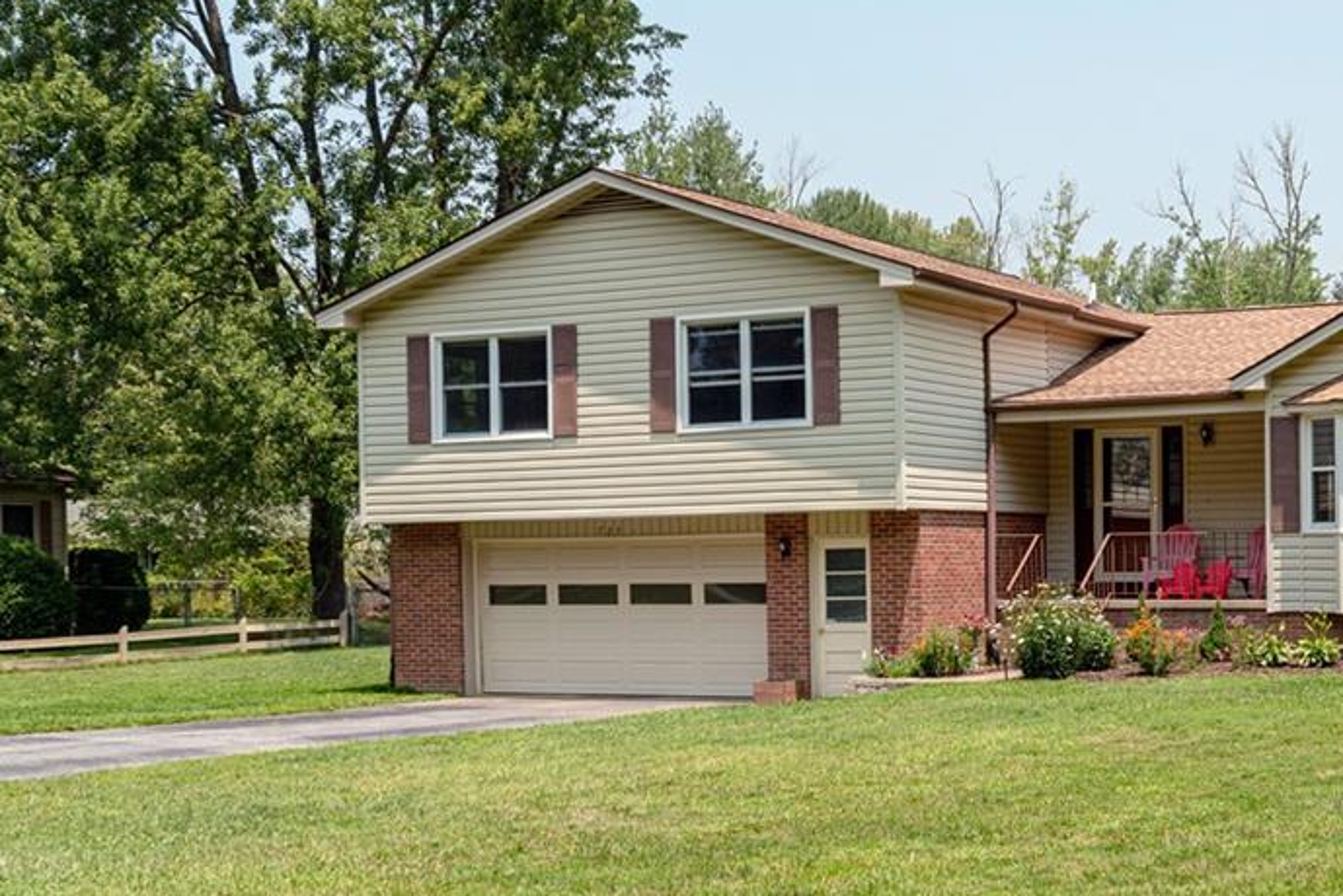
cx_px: 951
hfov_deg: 37.5
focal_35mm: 52
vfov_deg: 26.0
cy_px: 486
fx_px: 1941
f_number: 7.1
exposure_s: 1/2000
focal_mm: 35
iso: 200
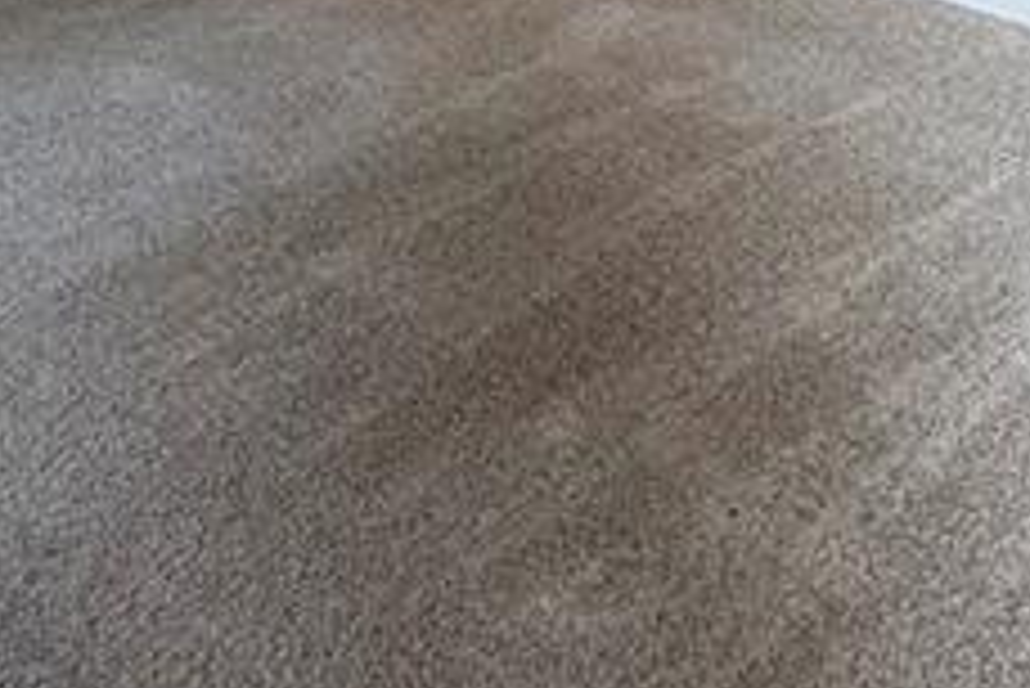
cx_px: 994
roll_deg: +0.0
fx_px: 1861
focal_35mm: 65
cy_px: -679
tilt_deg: -3.0
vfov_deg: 16.3
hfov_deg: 29.2
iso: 250
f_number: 2.2
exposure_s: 1/121
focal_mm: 2.22
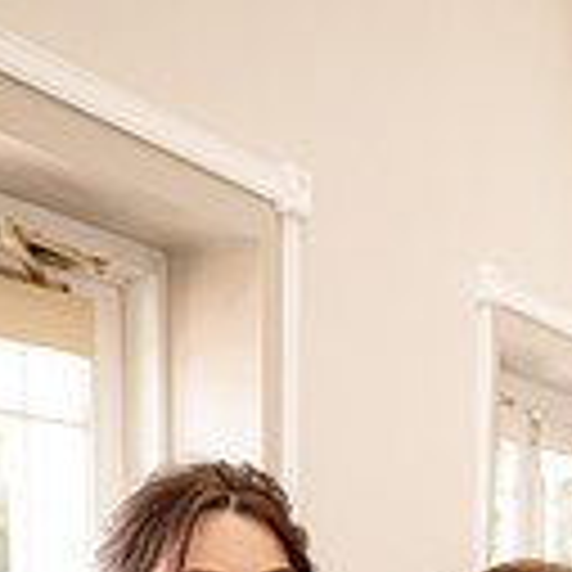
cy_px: 793
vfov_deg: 21.2
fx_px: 1346
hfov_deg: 24.0
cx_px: 342
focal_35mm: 72
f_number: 2.2
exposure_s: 1/500
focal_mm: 24
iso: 800
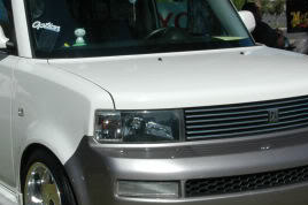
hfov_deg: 23.5
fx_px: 735
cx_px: 83
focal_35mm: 86
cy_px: 89
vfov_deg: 15.8
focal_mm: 24
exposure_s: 1/250
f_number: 14
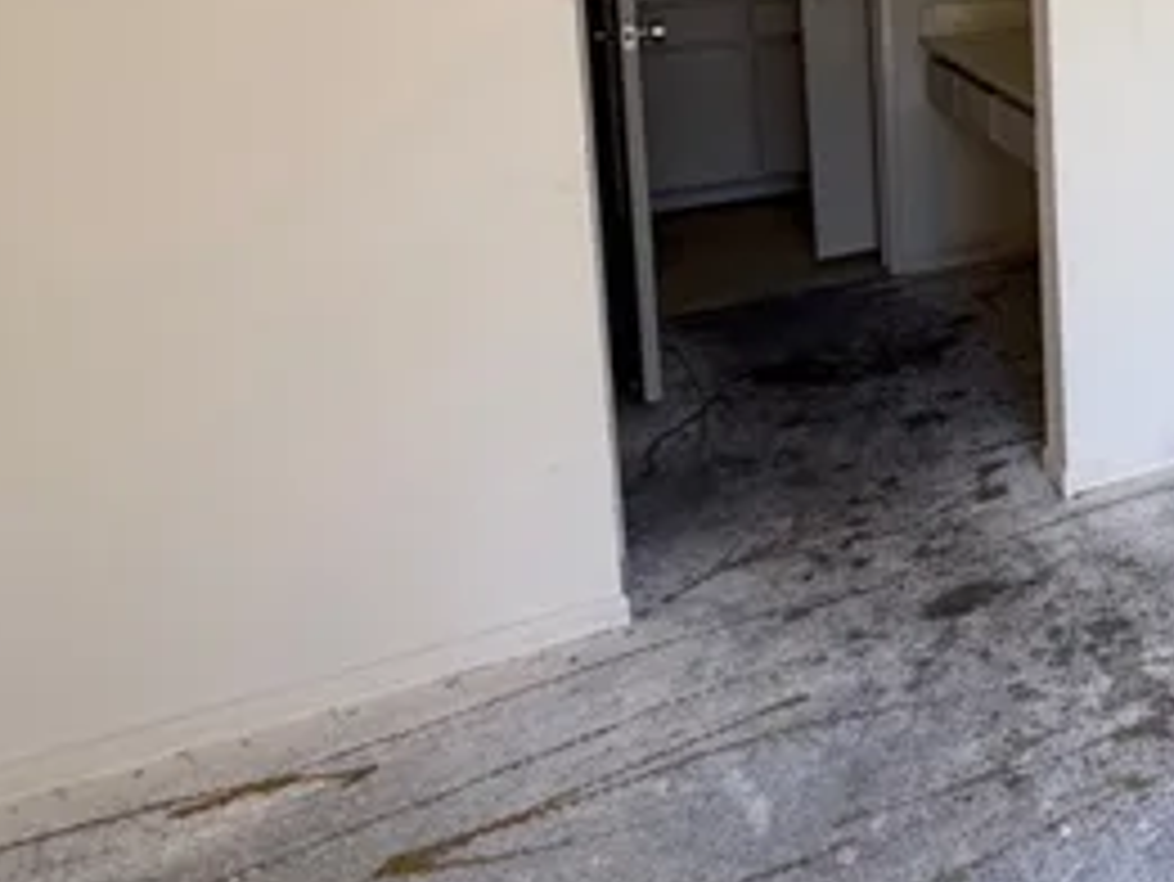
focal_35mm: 40
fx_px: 1357
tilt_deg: -5.3
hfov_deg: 35.1
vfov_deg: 32.7
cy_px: -27
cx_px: 1464
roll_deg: +0.1
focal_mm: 2.22
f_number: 2.2
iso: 125
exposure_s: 1/99
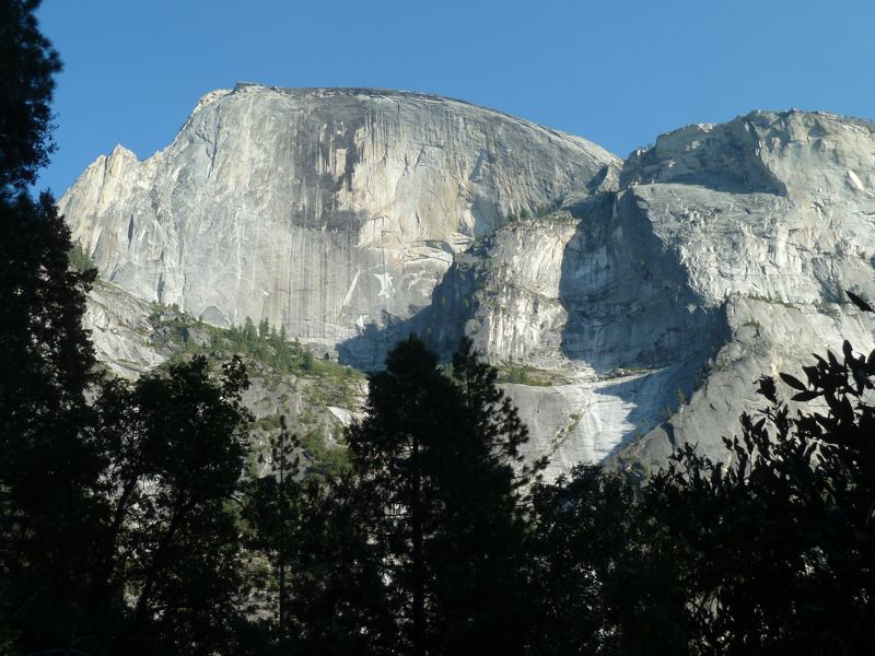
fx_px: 1011
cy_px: 328
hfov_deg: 46.8
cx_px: 438
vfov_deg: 36.0
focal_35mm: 40
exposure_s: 1/320
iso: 80
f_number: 4
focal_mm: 6.5
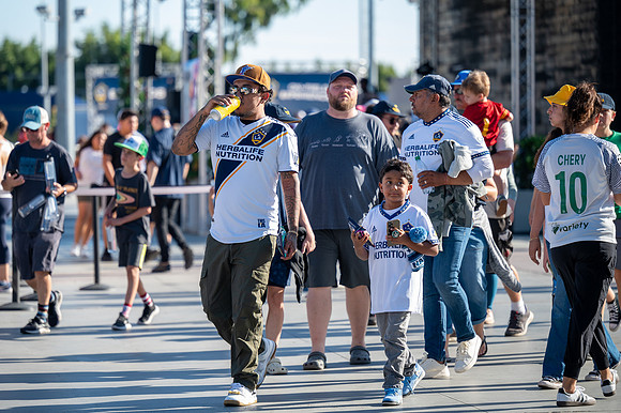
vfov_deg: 8.3
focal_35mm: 164
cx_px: 275
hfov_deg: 12.5
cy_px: 179
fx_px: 2835
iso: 100
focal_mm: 145
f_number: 2.8
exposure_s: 1/640
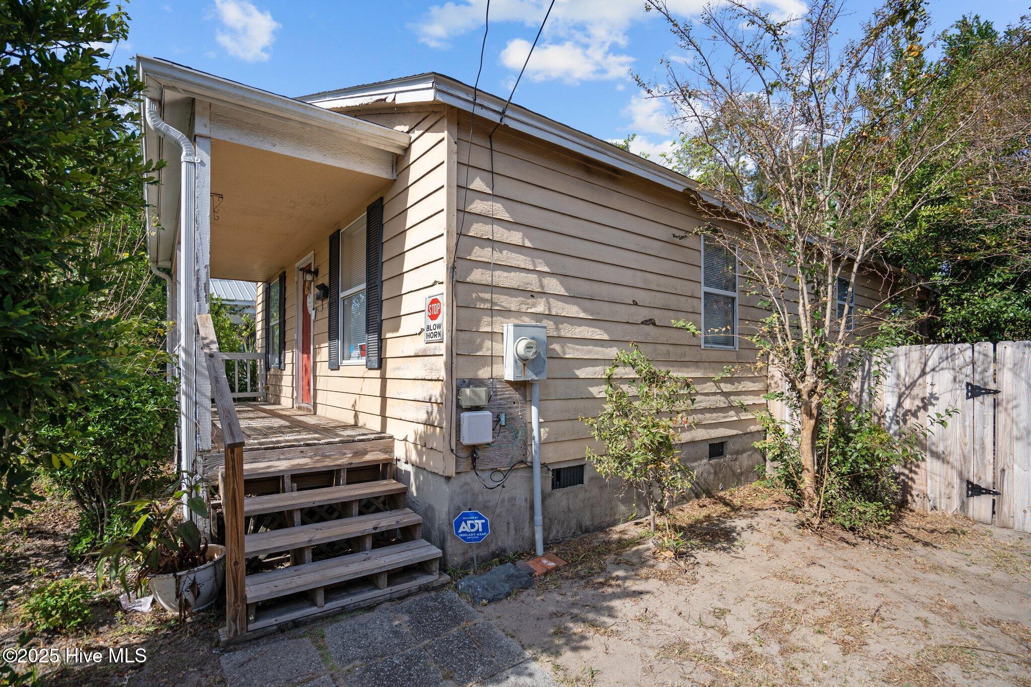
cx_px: 516
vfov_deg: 73.7
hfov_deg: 96.7
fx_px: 458
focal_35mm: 16
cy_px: 344
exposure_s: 1/640
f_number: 4
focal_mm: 16
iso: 100
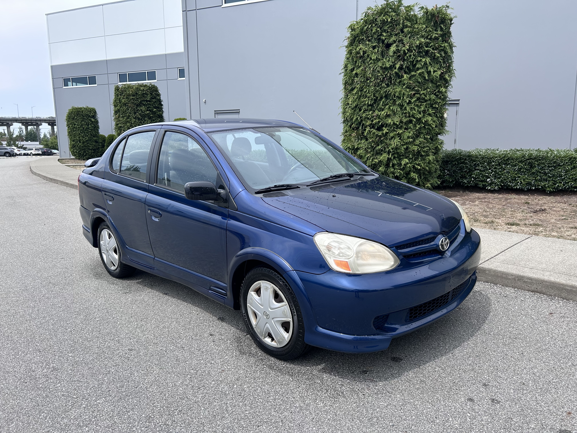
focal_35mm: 26
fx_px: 433
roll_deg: +0.4
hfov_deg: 67.3
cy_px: 216
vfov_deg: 53.1
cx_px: 288
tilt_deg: -8.7
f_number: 1.5
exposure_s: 1/2353
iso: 50
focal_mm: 5.7
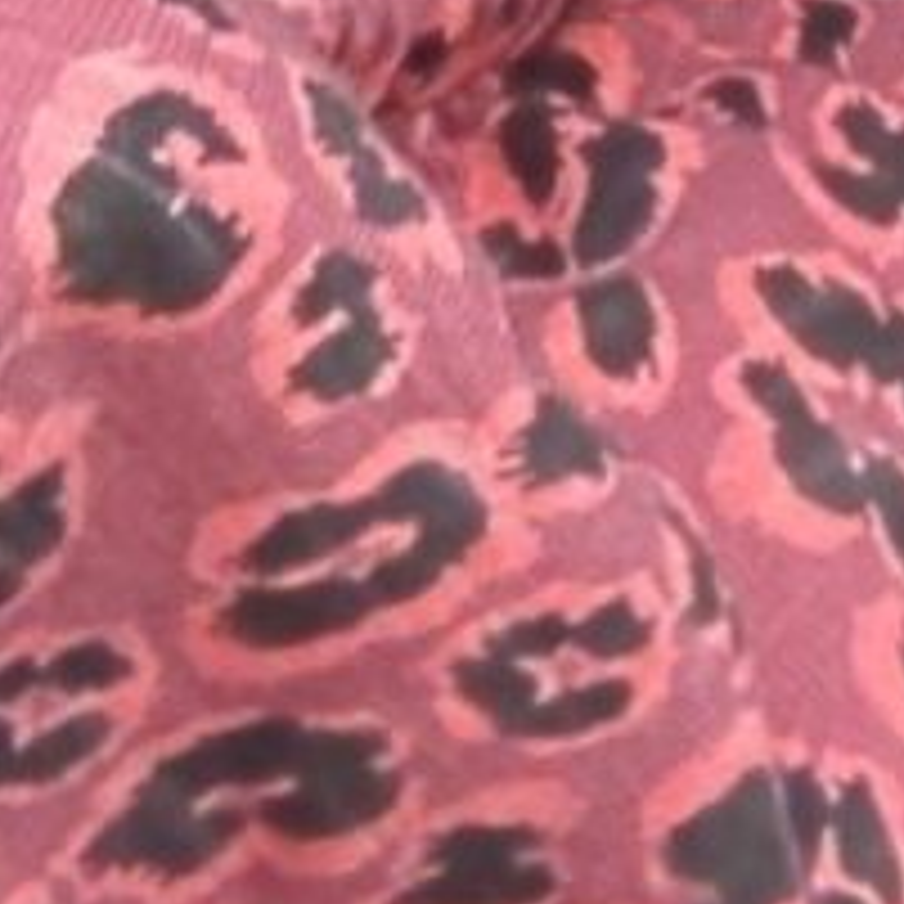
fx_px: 8332
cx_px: 2154
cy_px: -2957
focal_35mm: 282
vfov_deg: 5.3
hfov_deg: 6.0
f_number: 2.2
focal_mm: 2.71
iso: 25
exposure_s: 1/136
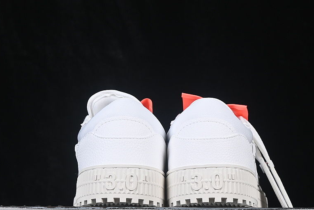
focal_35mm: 106
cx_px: 177
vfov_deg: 12.9
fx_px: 924
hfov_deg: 19.3
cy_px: 116
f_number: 8
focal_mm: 50
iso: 160
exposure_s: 1/80
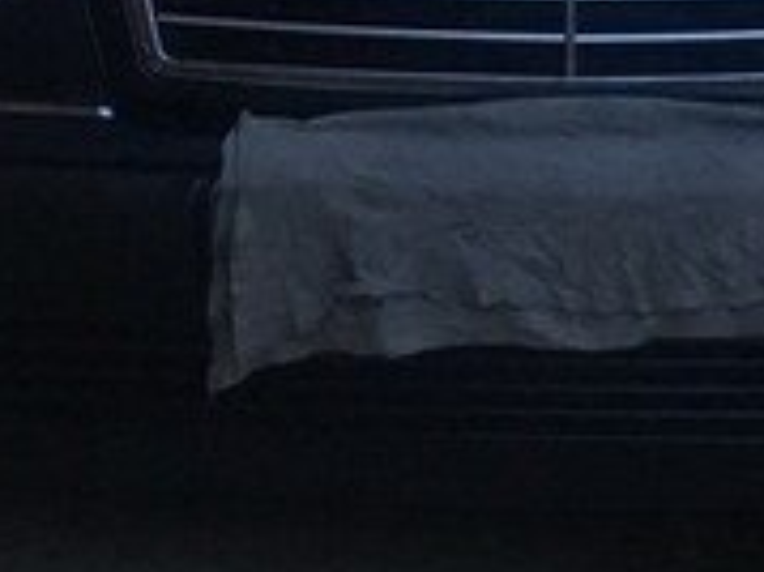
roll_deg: -0.2
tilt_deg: -8.0
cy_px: -438
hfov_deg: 18.3
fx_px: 2360
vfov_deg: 12.7
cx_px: 534
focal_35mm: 107
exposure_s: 1/25
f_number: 2.2
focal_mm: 4.15
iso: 250
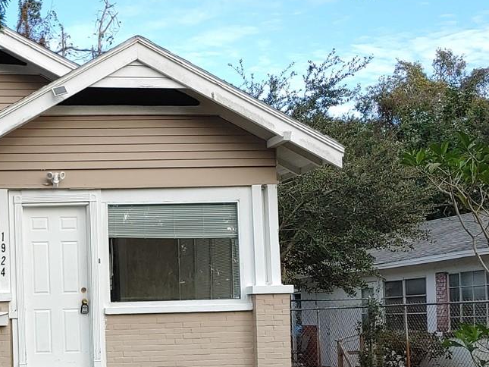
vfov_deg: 23.1
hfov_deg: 29.4
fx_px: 876
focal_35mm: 62
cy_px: 324
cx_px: 16
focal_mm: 4.23
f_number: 1.5
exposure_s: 1/725
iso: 50
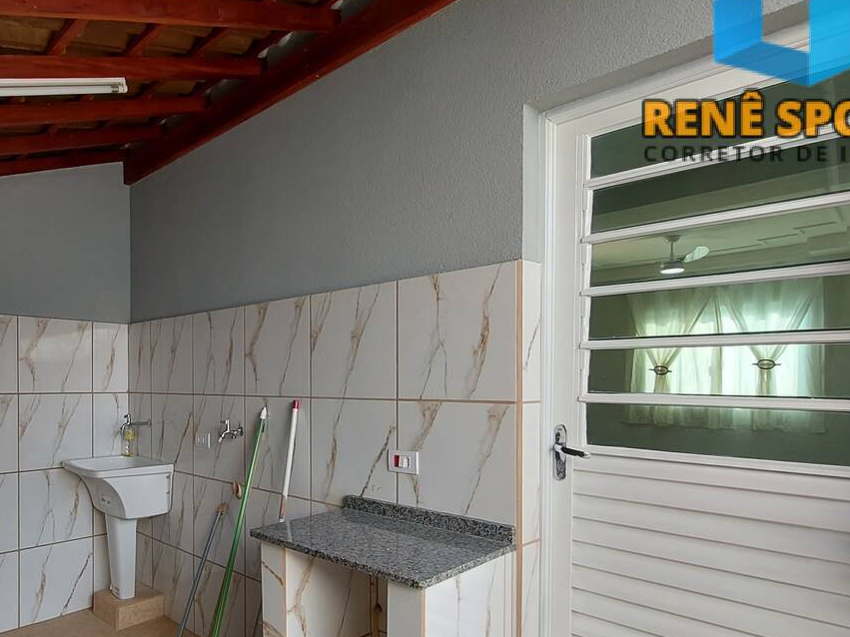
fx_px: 540
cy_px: 400
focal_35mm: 22
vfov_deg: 60.2
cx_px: 270
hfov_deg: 73.6
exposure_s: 1/120
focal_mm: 1.74
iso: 50
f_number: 2.2
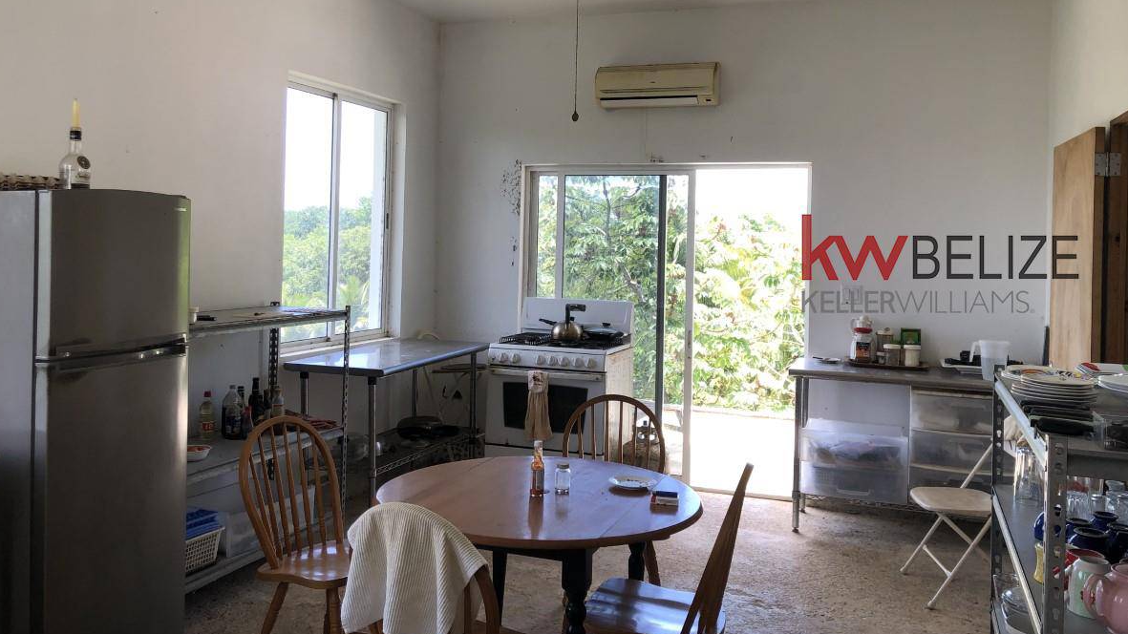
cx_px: 562
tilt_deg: +0.2
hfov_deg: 62.6
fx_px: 927
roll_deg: -1.0
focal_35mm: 31
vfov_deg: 37.5
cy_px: 238
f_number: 1.8
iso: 25
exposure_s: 1/120
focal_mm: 3.99
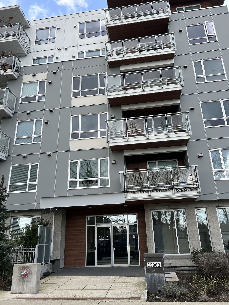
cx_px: 114
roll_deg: +1.1
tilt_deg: +20.0
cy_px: 152
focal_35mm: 26
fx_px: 229
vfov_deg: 67.3
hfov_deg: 53.1
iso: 50
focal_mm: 5.7
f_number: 1.5
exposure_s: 1/873
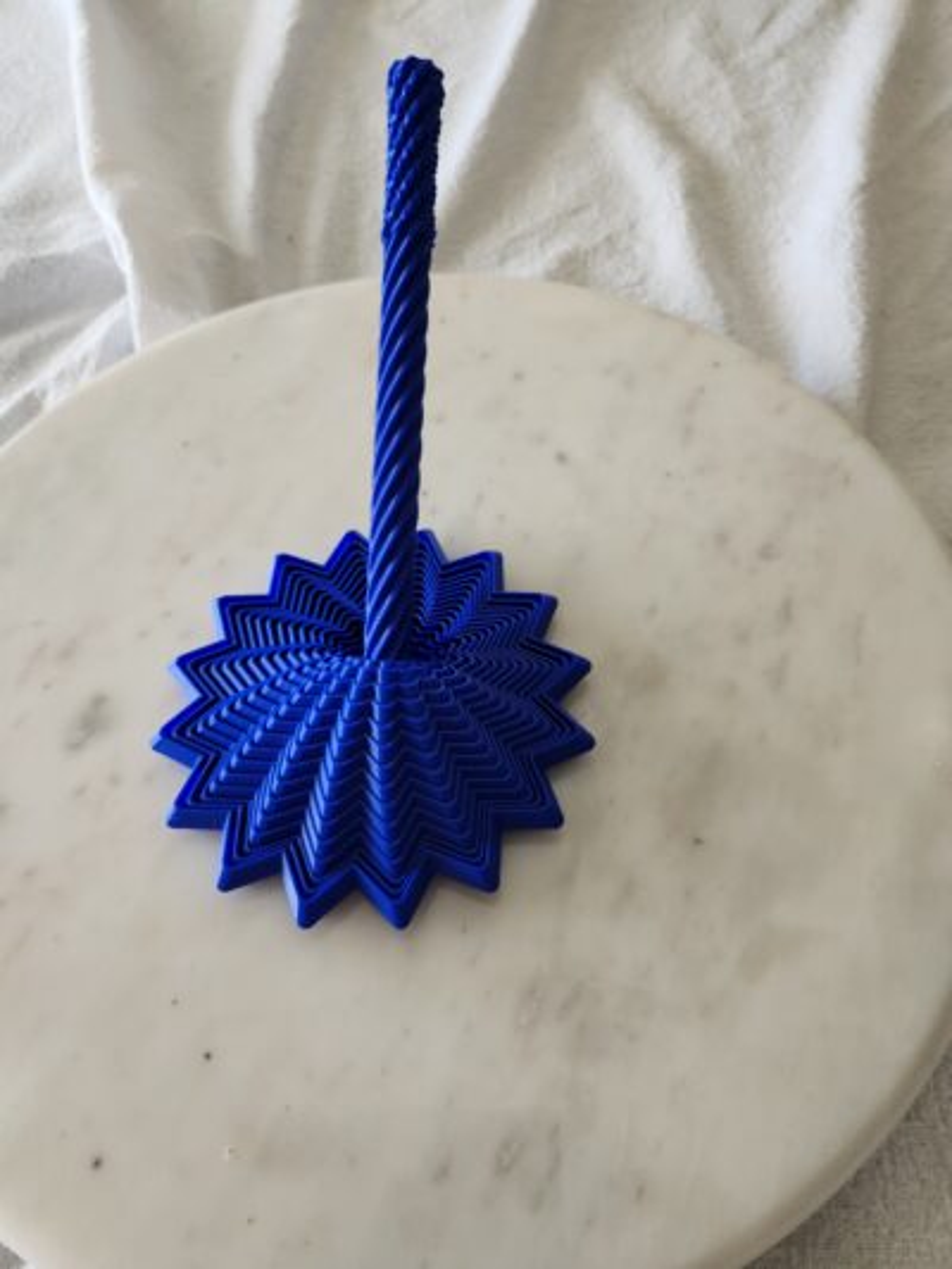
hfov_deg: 58.9
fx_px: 843
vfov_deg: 73.9
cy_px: 634
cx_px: 476
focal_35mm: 23
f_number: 1.8
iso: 200
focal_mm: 5.4
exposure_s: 1/180
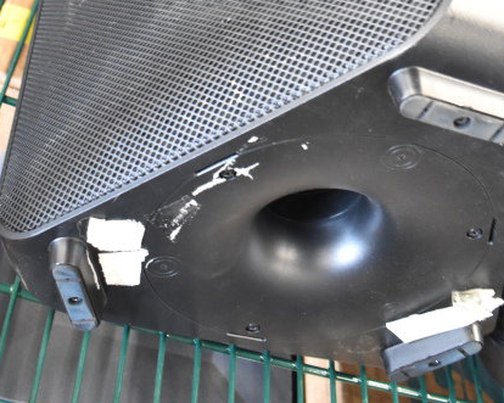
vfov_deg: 24.6
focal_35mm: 56
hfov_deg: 33.5
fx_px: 835
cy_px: -77
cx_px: 290
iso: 2500
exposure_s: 1/30
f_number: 3.5
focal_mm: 18
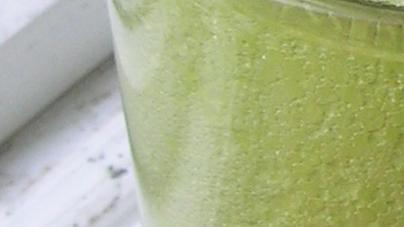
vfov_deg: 5.2
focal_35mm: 233
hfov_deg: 9.1
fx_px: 2497
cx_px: 512
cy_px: -105
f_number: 4.9
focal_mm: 5.7
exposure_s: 1/28
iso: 50
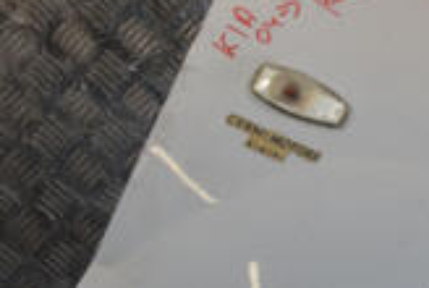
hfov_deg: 14.3
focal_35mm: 137
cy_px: 283
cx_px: 575
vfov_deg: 10.0
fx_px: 1633
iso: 800
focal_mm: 25
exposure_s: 1/200
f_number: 13
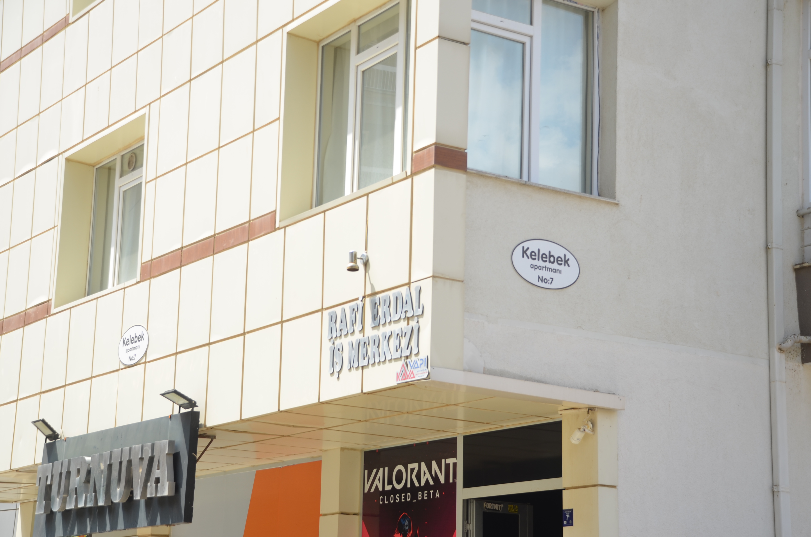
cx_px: 406
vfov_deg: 18.1
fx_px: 1686
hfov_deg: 27.0
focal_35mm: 75
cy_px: 268
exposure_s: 1/250
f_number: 8
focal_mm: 50
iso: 100
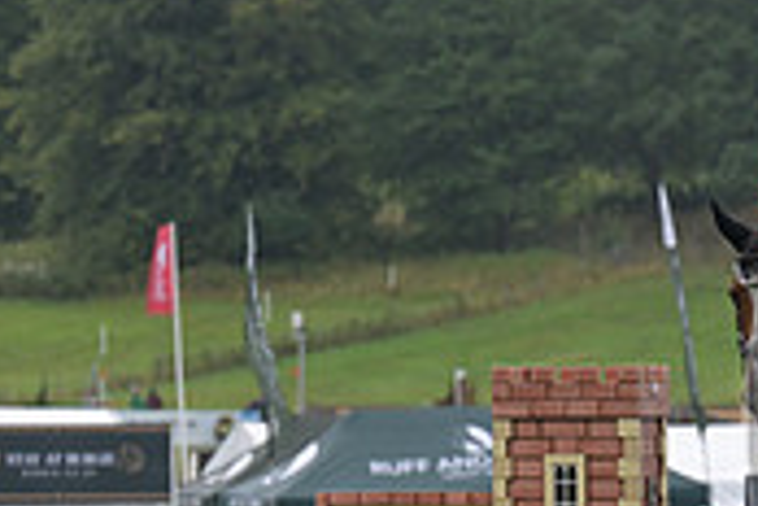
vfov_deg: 3.3
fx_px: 8758
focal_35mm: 416
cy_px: 360
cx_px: 1146
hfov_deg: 4.9
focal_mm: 125
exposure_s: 1/1250
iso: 450
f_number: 4
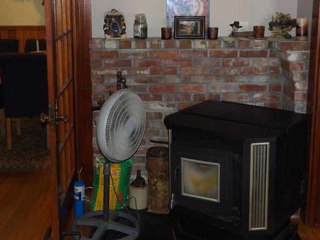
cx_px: 140
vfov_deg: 30.6
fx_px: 434
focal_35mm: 47
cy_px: 74
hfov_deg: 40.4
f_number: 3.6
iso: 200
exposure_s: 1/18
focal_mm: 5.9
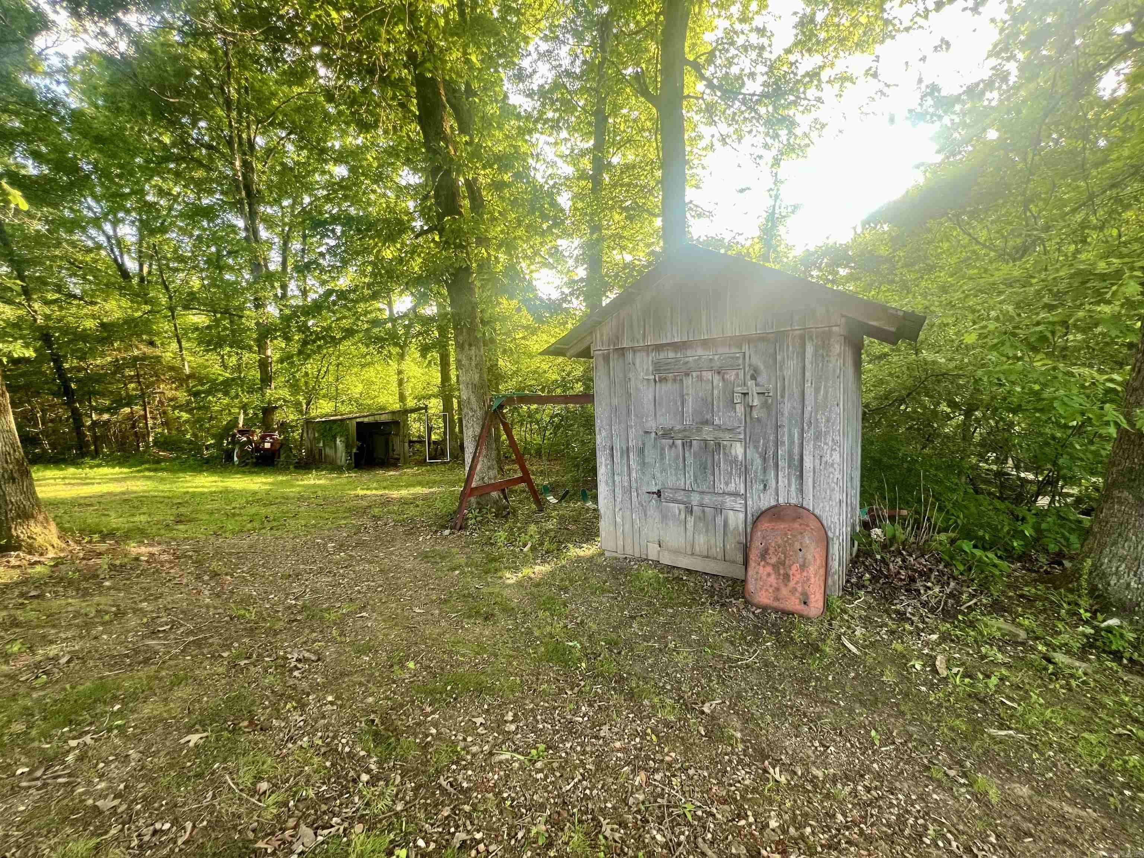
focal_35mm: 13
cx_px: 572
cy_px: 429
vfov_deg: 89.9
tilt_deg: -3.9
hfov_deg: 106.2
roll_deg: +2.7
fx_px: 430
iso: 100
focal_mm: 1.57
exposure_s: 1/99
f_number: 1.8
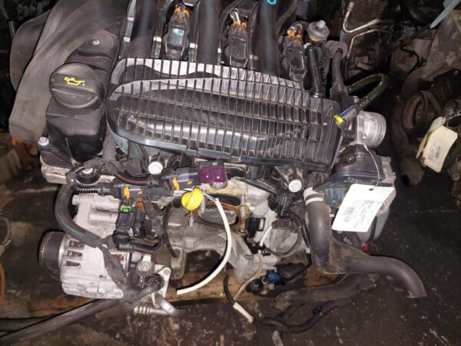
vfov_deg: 54.9
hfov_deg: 69.4
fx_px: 333
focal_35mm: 25
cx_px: 230
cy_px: 173
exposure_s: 1/50
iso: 320
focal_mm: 5.23
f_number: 1.8
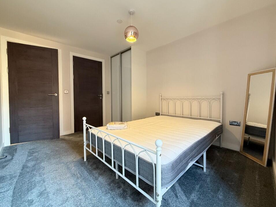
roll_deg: +0.4
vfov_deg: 81.7
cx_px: 139
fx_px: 120
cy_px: 100
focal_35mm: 15
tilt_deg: -1.9
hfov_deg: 98.2
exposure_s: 1/60
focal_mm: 2.22
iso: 500
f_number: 2.2
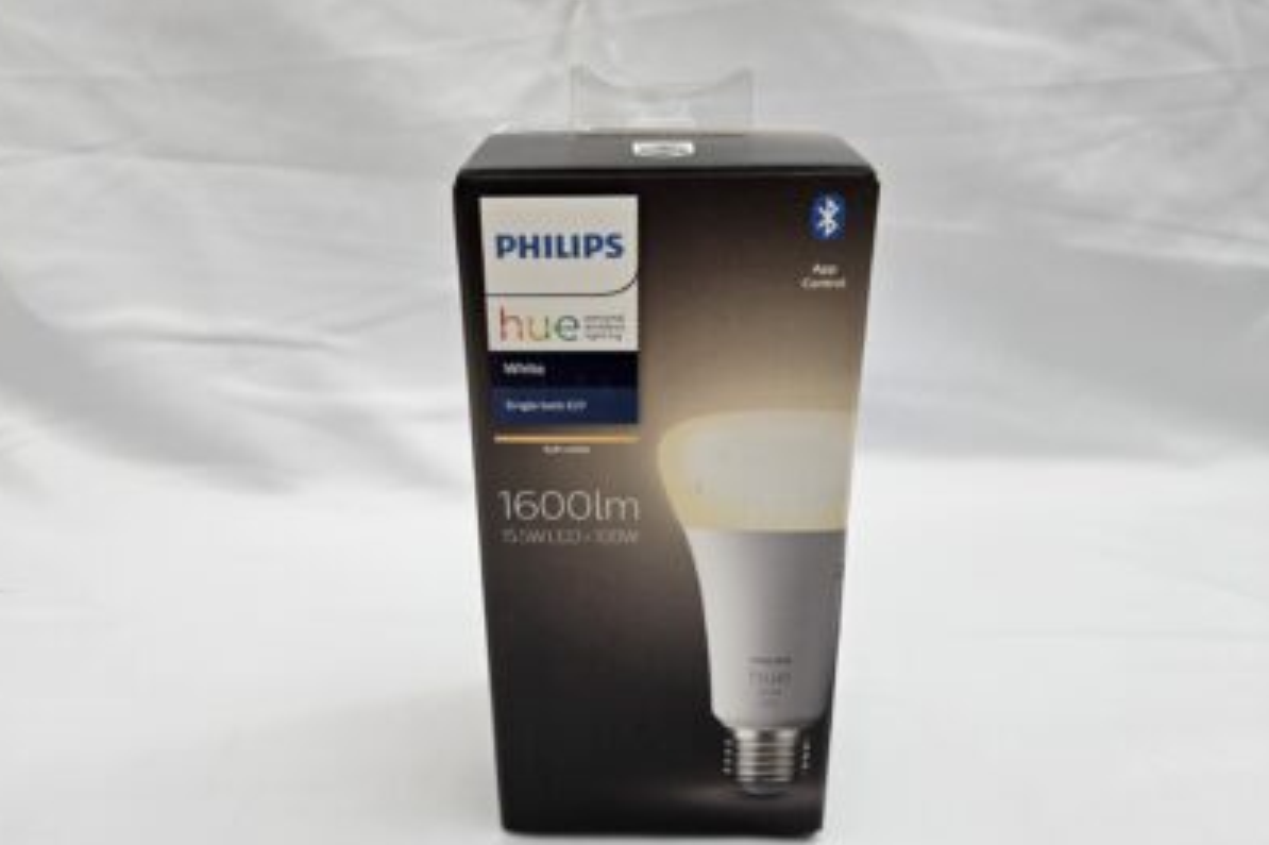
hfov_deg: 71.5
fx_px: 881
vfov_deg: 51.2
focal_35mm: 25
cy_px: 430
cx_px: 615
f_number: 1.8
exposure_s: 1/136
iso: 25
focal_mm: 5.4
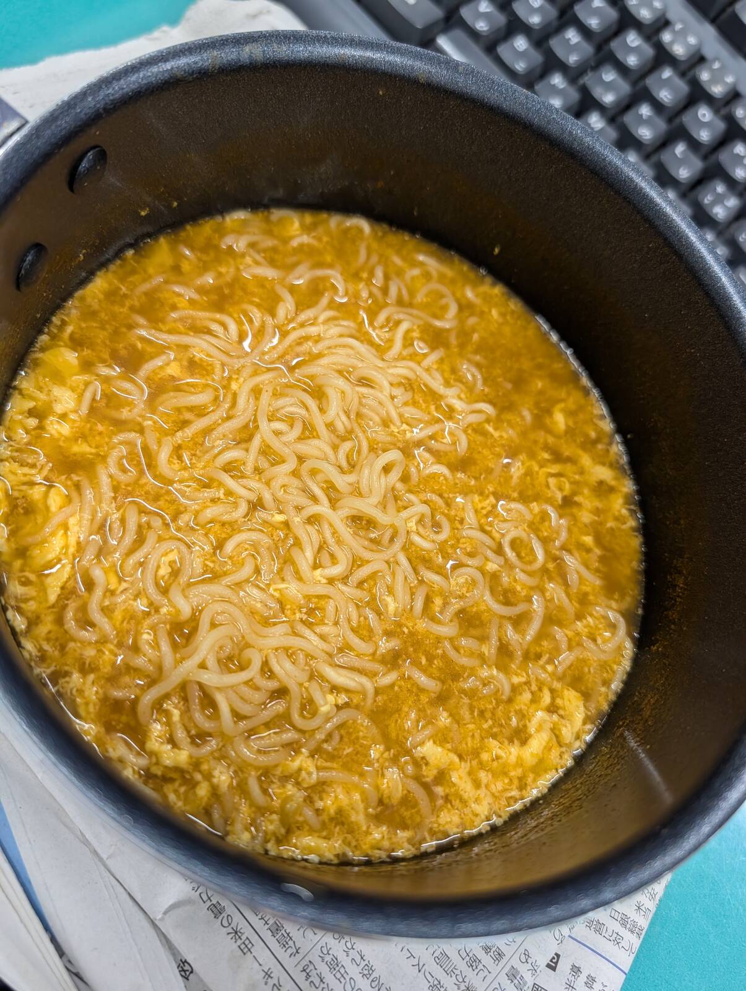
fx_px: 688
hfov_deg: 56.9
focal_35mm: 24
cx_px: 373
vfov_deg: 71.5
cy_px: 496
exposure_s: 1/159
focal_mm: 6.9
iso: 278
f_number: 1.68
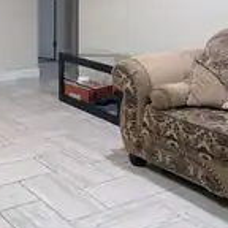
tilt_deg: -9.8
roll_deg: +1.8
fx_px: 477
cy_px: 57
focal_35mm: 64
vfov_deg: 26.5
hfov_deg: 25.8
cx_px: 13
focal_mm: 5.96
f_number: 1.6
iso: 250
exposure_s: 1/60
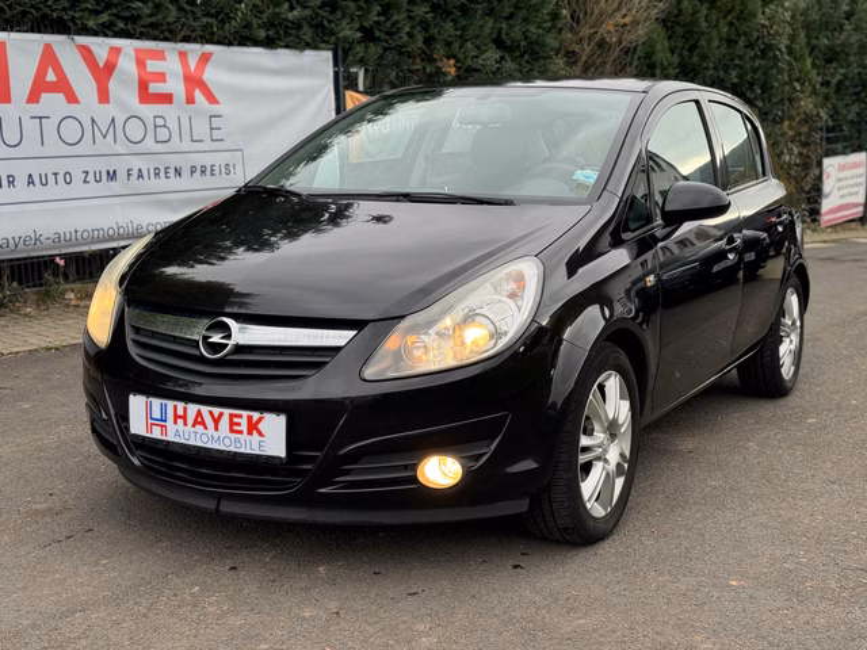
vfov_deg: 30.3
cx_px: 434
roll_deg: +1.5
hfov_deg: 39.7
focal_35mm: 48
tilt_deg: -10.8
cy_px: 325
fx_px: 1202
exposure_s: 1/255
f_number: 1.78
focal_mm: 6.76
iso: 64
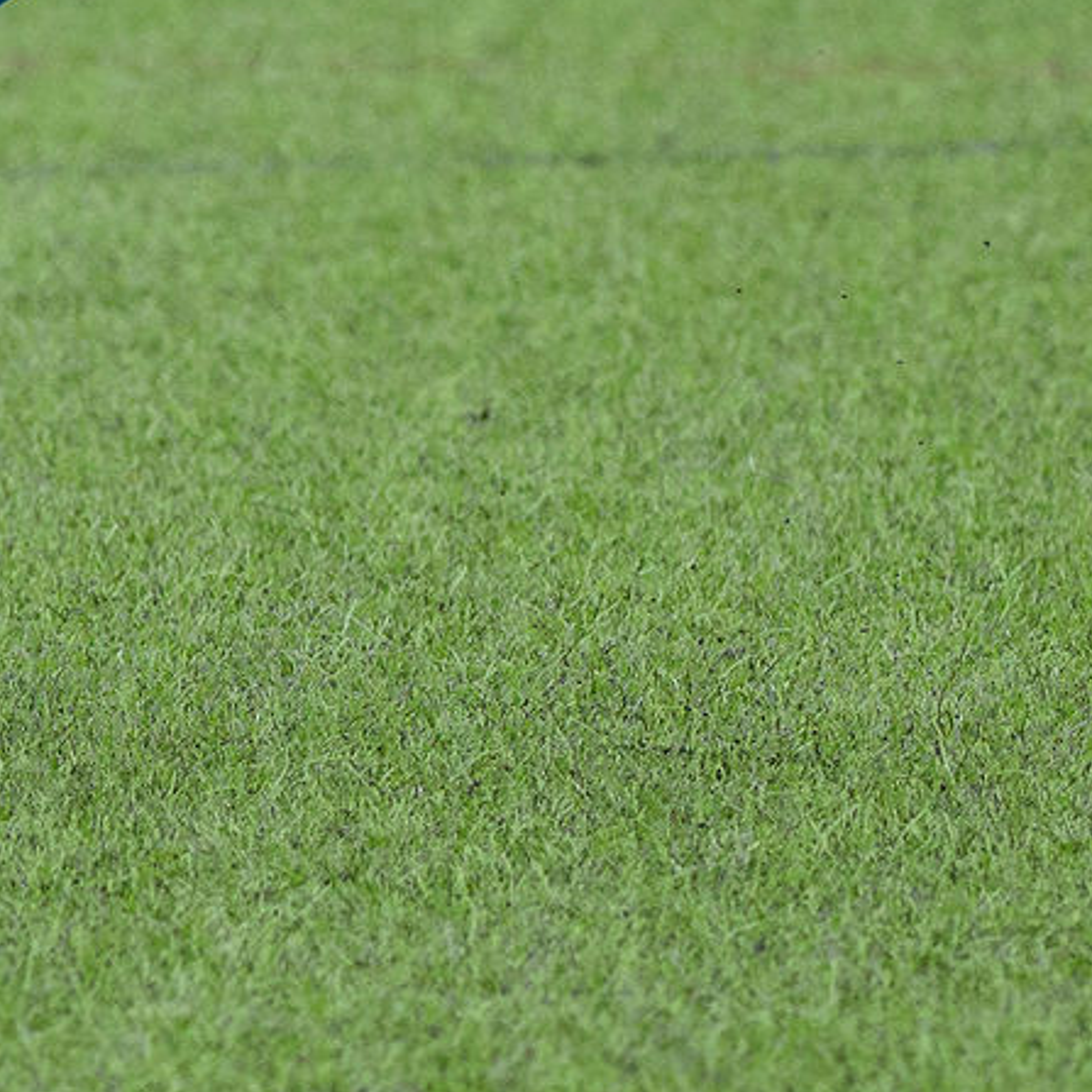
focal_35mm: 1209
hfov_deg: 1.4
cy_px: -1453
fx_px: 43150
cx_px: 212
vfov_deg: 1.4
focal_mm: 180
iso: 1100
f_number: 4.8
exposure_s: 1/1250
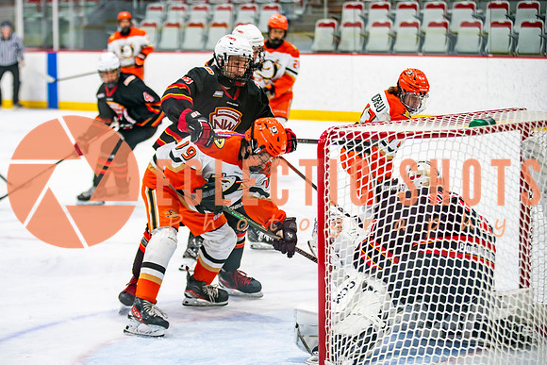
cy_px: 172
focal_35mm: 109
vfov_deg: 12.6
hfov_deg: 18.7
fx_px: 1657
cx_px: 233
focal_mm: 95
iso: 1250
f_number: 2.8
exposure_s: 1/640
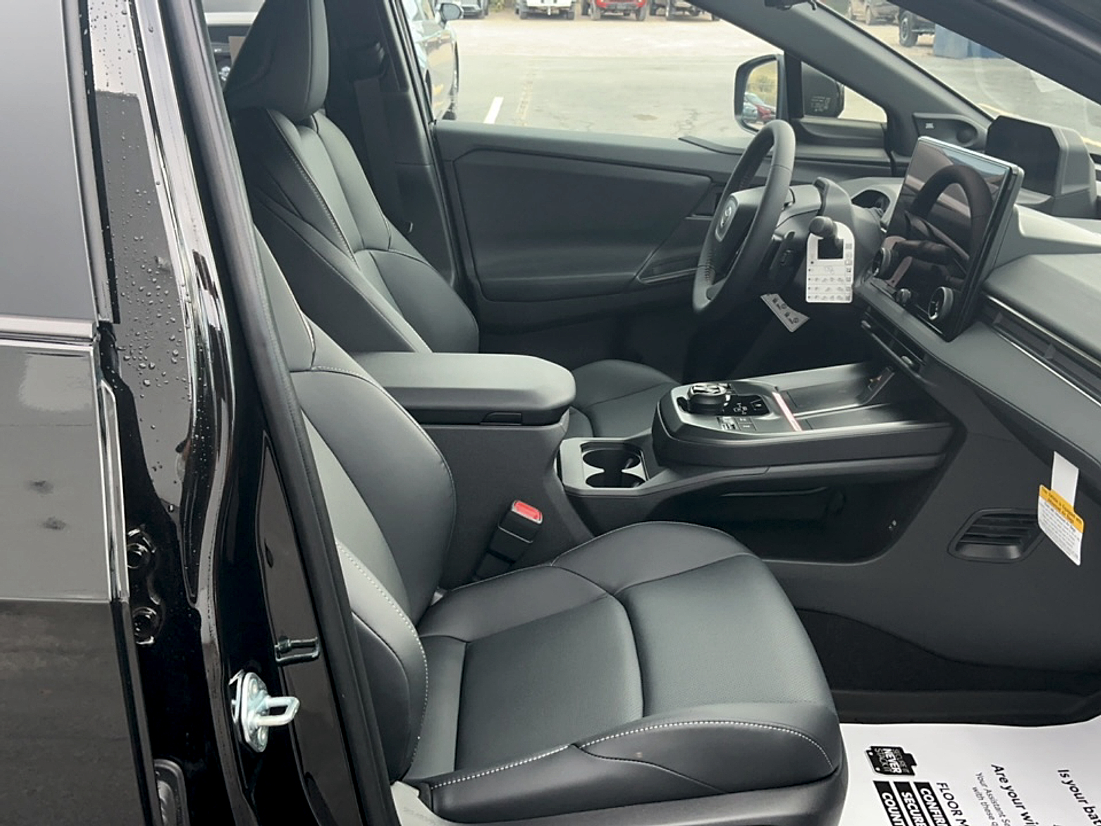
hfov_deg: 60.0
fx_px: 954
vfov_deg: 46.8
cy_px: 413
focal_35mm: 30
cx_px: 550
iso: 32
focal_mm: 3
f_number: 1.8
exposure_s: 1/120
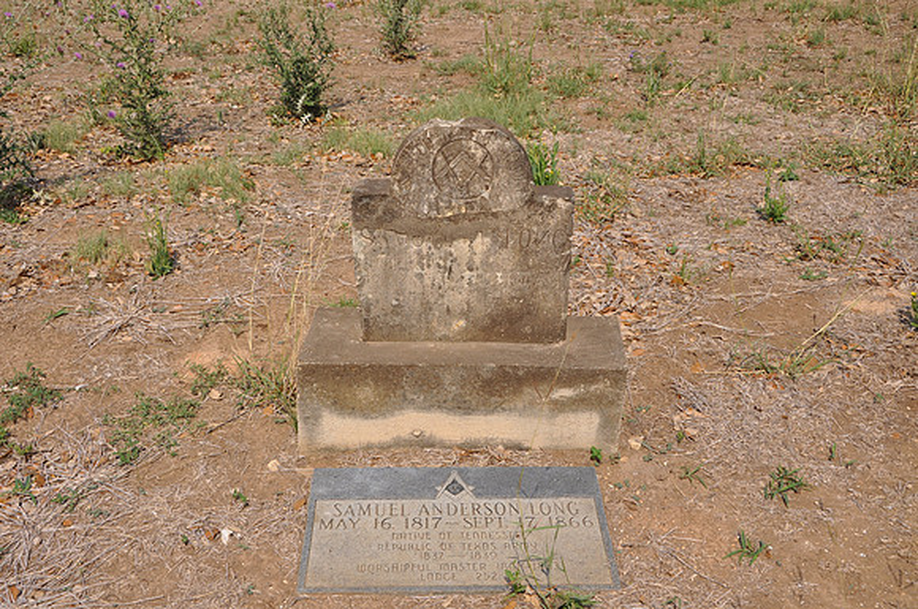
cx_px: 459
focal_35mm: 39
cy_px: 304
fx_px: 993
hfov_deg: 49.6
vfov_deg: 34.1
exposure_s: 1/250
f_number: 8
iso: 200
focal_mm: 26
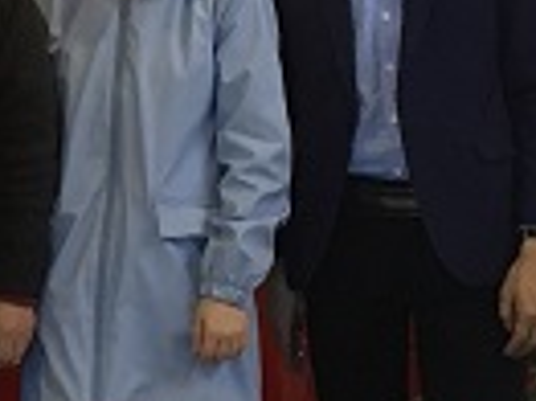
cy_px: -86
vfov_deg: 8.3
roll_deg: +1.4
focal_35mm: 177
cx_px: -503
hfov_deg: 10.4
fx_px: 2738
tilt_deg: -0.8
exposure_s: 1/33
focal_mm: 4.15
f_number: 2.2
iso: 125
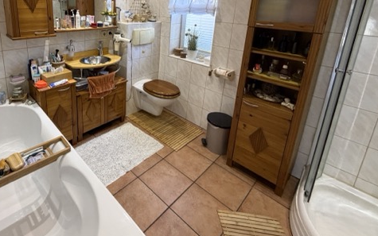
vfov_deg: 55.9
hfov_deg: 82.4
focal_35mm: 20
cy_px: 51
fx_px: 206
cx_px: 129
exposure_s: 1/50
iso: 250
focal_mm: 2.22
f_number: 2.2
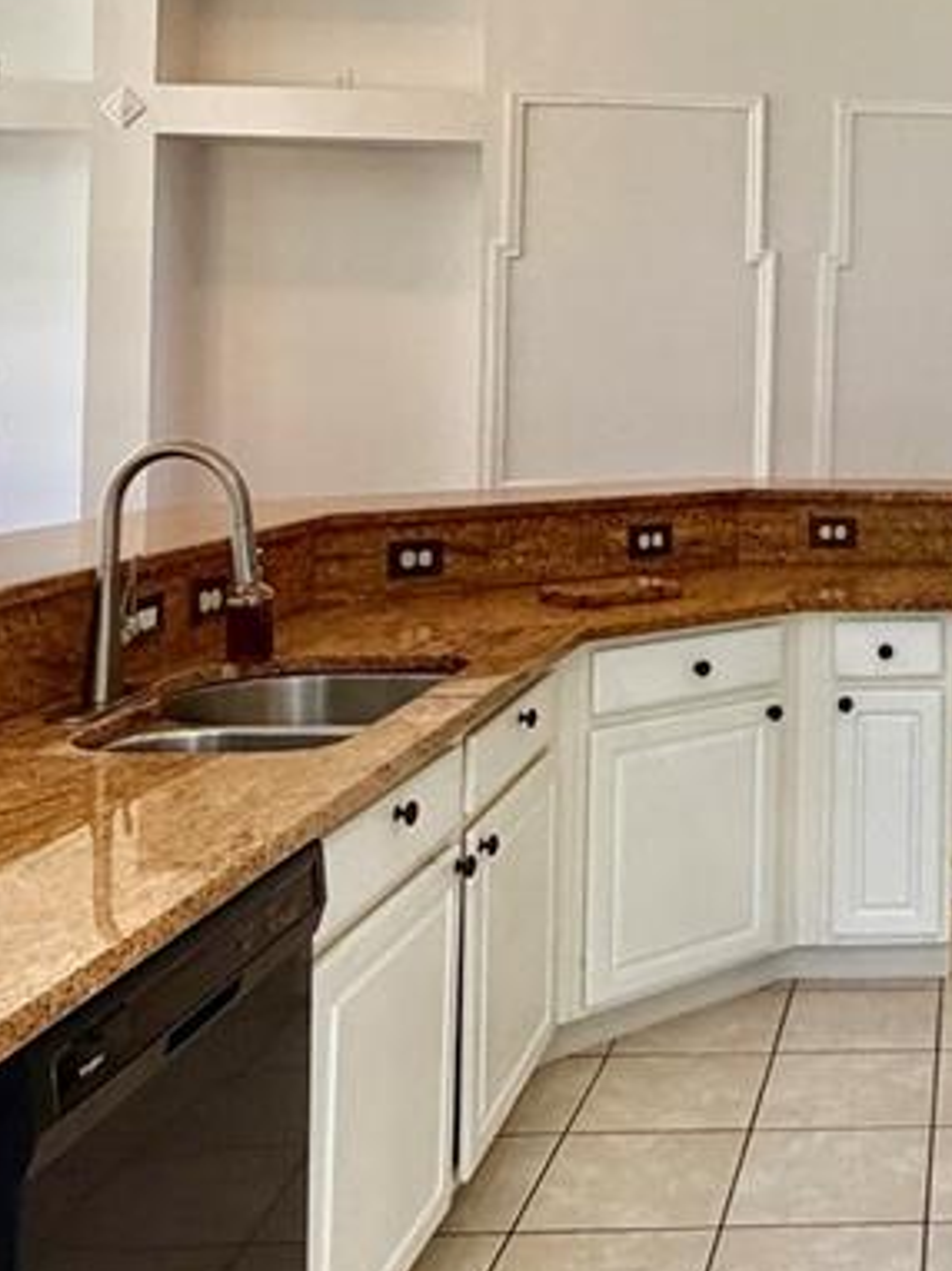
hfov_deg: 28.9
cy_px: 359
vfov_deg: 42.0
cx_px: 1112
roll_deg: -1.9
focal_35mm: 44
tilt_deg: +1.1
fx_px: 1615
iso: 320
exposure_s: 1/120
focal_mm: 2.22
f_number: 2.2
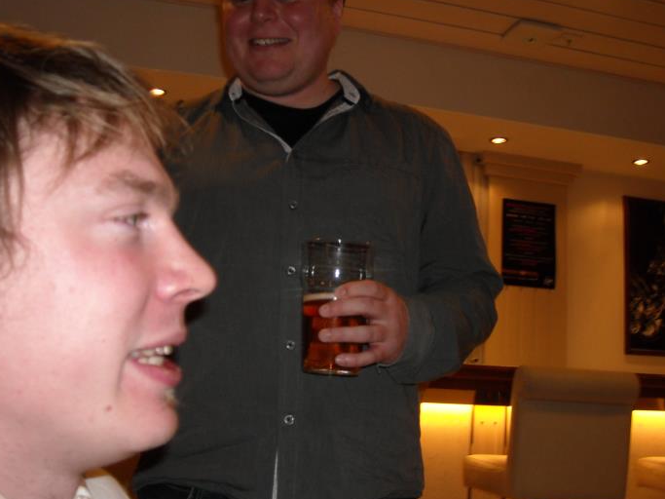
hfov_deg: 45.7
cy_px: 221
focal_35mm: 41
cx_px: 304
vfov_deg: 35.1
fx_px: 788
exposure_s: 1/60
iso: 200
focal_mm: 5.7
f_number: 2.8
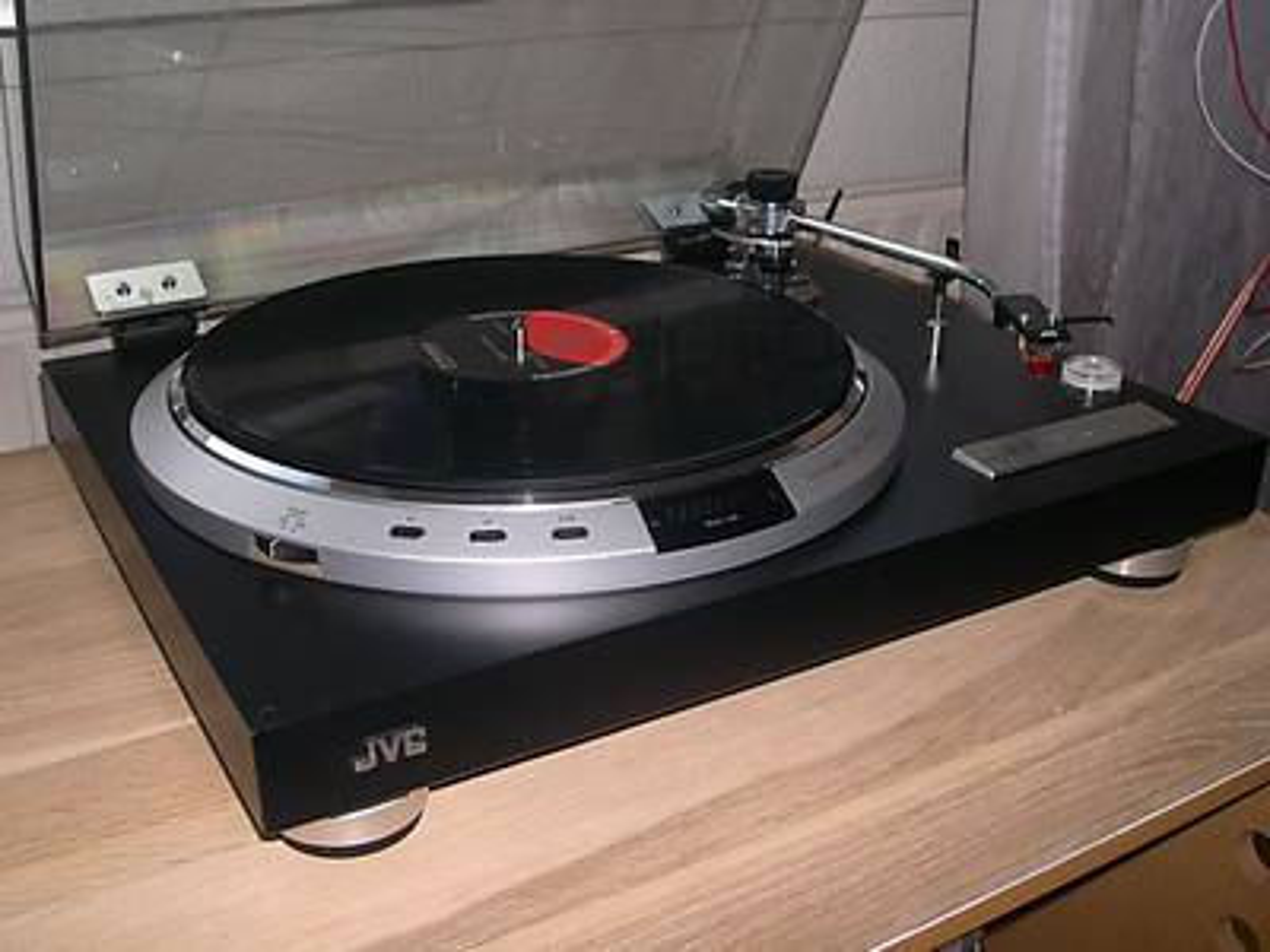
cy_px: 476
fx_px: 1394
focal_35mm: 38
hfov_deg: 49.0
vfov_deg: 37.7
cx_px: 635
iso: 100
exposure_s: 1/30
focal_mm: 8
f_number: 7.6
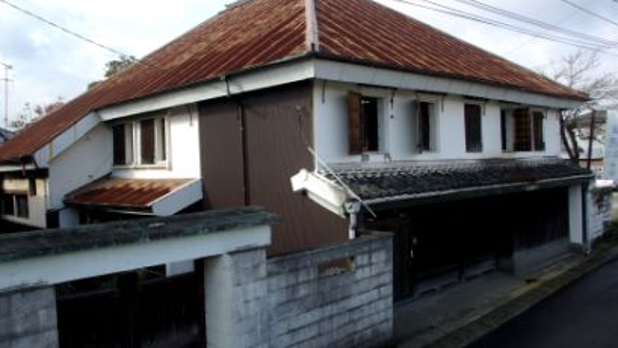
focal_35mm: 31
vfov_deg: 37.8
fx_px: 508
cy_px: 176
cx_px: 281
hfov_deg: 62.5
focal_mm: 18
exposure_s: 1/180
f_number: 6.7
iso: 100
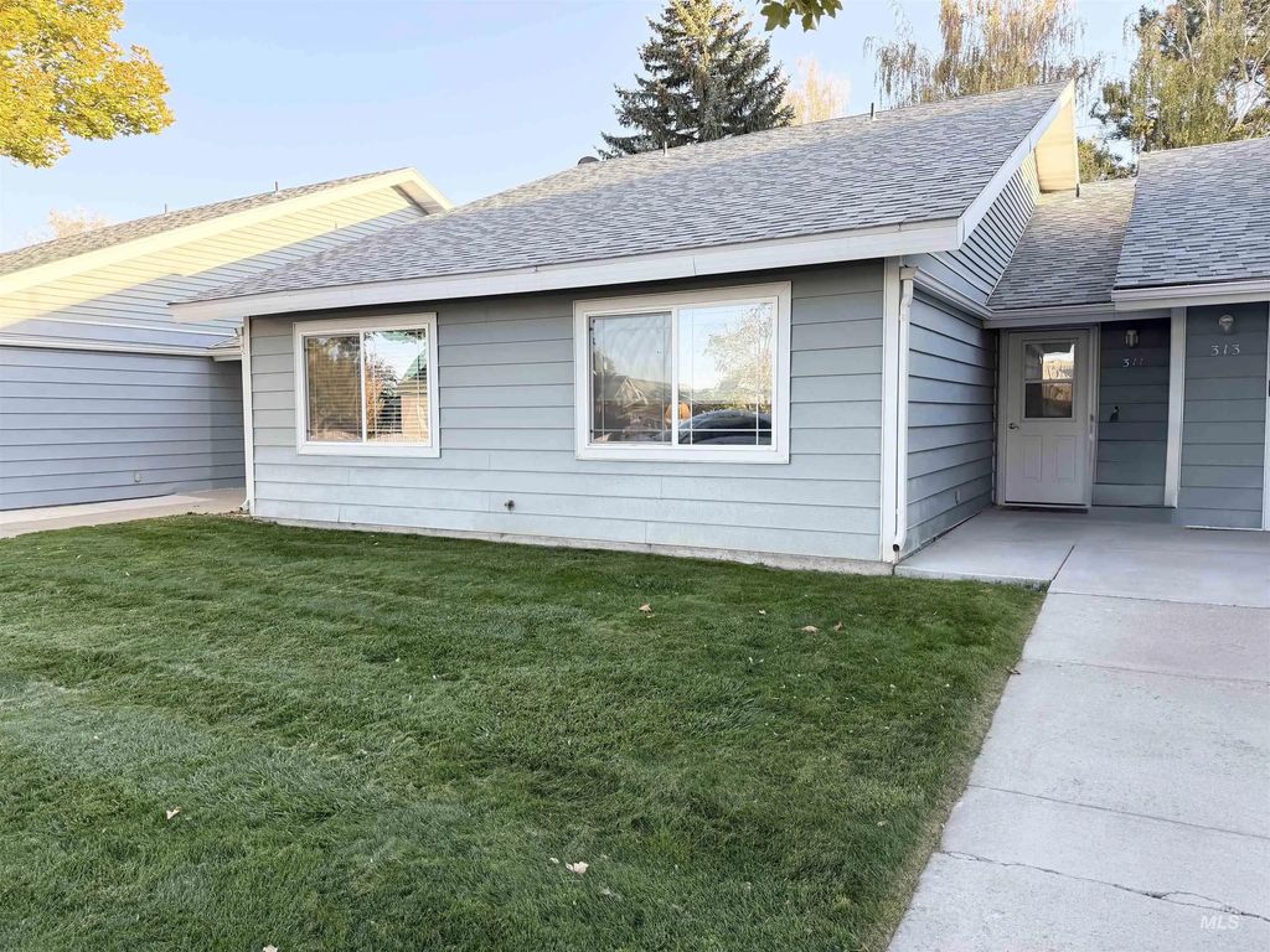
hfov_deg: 71.6
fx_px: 881
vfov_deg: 56.8
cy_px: 476
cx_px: 635
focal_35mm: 24
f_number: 1.78
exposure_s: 1/507
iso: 100
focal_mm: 6.76
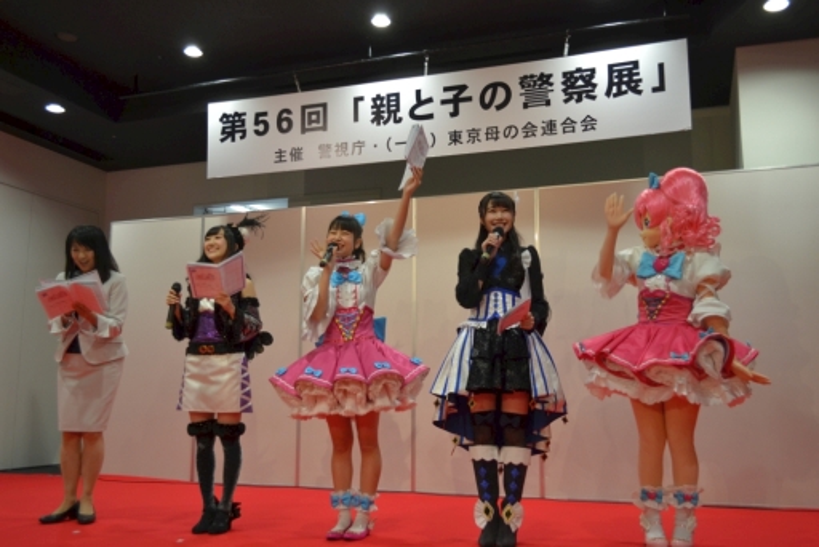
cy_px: 274
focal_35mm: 33
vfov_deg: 40.0
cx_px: 410
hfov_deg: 57.2
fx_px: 751
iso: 400
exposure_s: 1/80
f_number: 4.5
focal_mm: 22
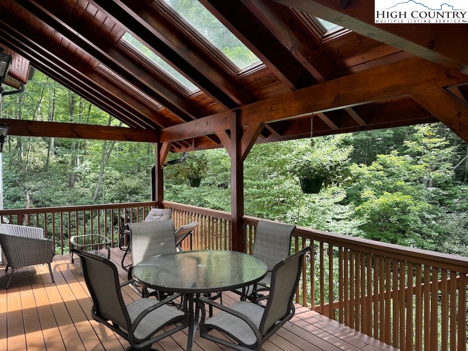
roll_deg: -0.4
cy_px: 176
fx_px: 324
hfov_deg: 71.6
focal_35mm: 24
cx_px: 234
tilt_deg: -1.5
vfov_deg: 56.8
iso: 64
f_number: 1.78
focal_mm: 6.76
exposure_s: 1/183
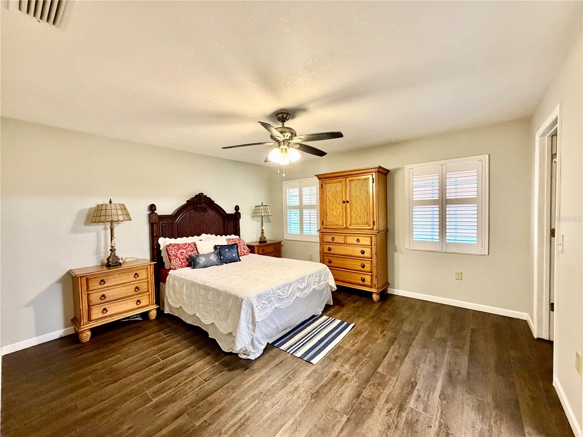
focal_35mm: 14
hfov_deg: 102.1
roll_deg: +1.3
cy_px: 218
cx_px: 292
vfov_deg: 85.7
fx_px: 236
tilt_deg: -2.1
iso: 500
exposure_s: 1/60
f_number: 2.2
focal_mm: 2.22
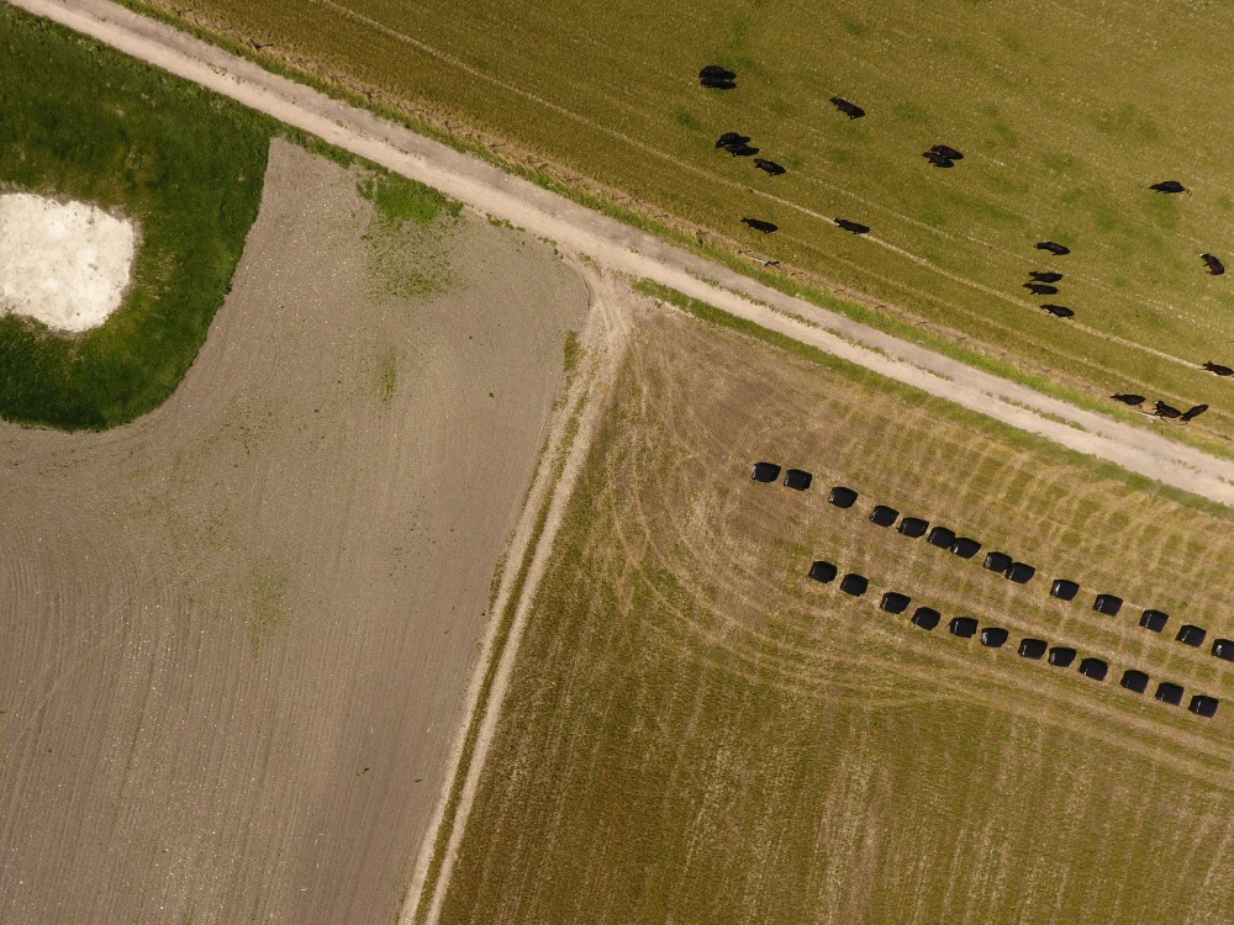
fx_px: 713
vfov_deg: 66.0
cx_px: 617
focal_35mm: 20
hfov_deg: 81.7
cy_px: 462
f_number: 2.8
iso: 100
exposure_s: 1/790
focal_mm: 3.61
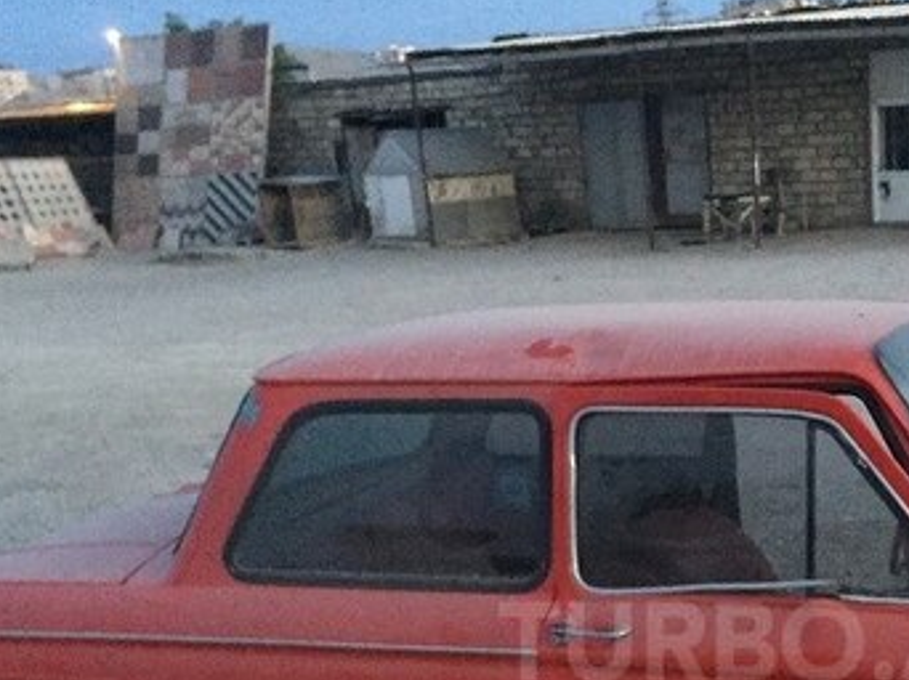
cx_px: 771
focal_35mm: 56
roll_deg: +2.7
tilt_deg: -18.1
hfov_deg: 33.1
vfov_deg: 25.1
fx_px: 1470
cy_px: 641
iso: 500
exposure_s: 1/17
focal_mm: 4.15
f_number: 2.2
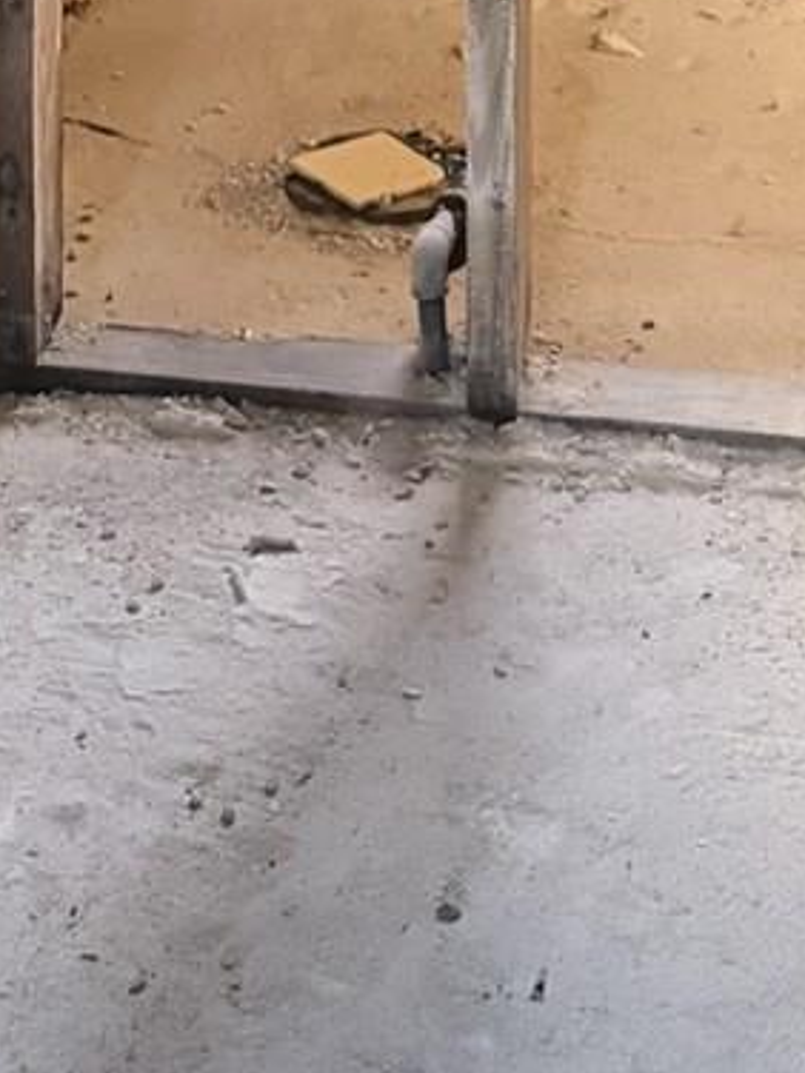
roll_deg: +0.1
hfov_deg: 15.1
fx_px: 3039
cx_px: 448
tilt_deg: -2.5
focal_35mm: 98
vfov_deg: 15.9
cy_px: -1047
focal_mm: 6.76
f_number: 1.78
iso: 1000
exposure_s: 1/32
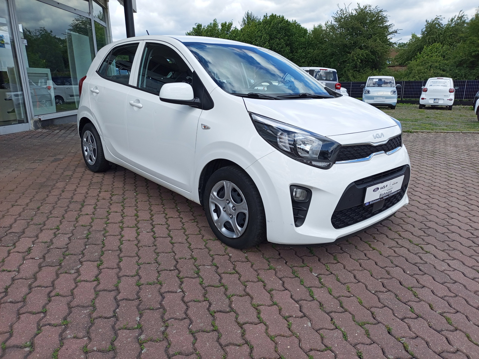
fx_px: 346
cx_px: 240
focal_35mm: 25
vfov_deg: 54.9
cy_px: 180
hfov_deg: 69.4
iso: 100
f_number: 1.79
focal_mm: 4.69
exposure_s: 1/904
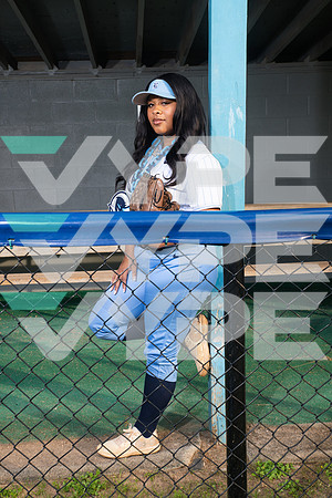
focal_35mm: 44
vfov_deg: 44.5
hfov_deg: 30.5
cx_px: 166
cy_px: 249
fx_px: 609
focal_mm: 44
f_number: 8
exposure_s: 1/250
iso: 160
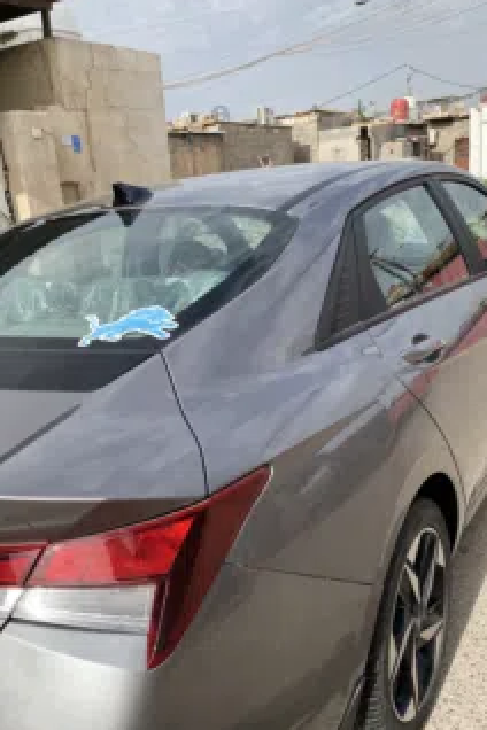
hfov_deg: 38.9
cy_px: 411
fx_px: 690
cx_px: 234
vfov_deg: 55.6
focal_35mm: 34
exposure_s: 1/2141
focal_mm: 4.25
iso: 32
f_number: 1.8
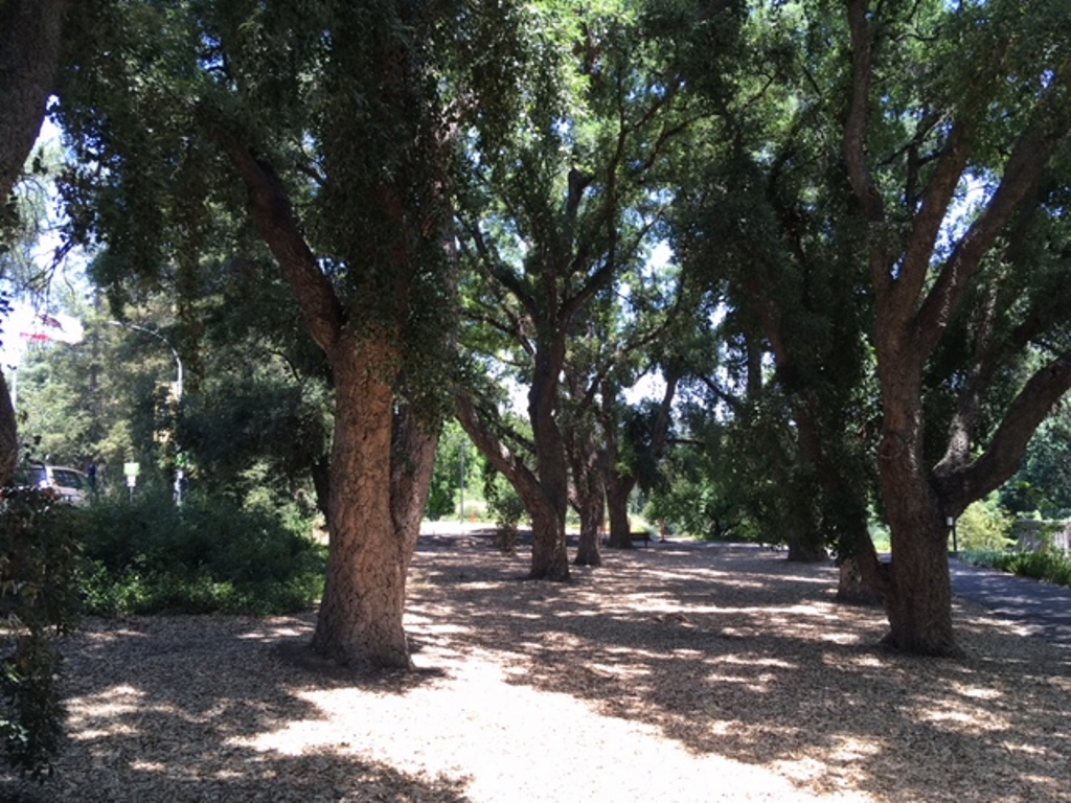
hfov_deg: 61.7
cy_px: 402
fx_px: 897
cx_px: 536
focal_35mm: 29
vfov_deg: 48.2
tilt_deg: +6.4
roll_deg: +1.8
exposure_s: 1/123
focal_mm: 4.15
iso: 25
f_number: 2.2
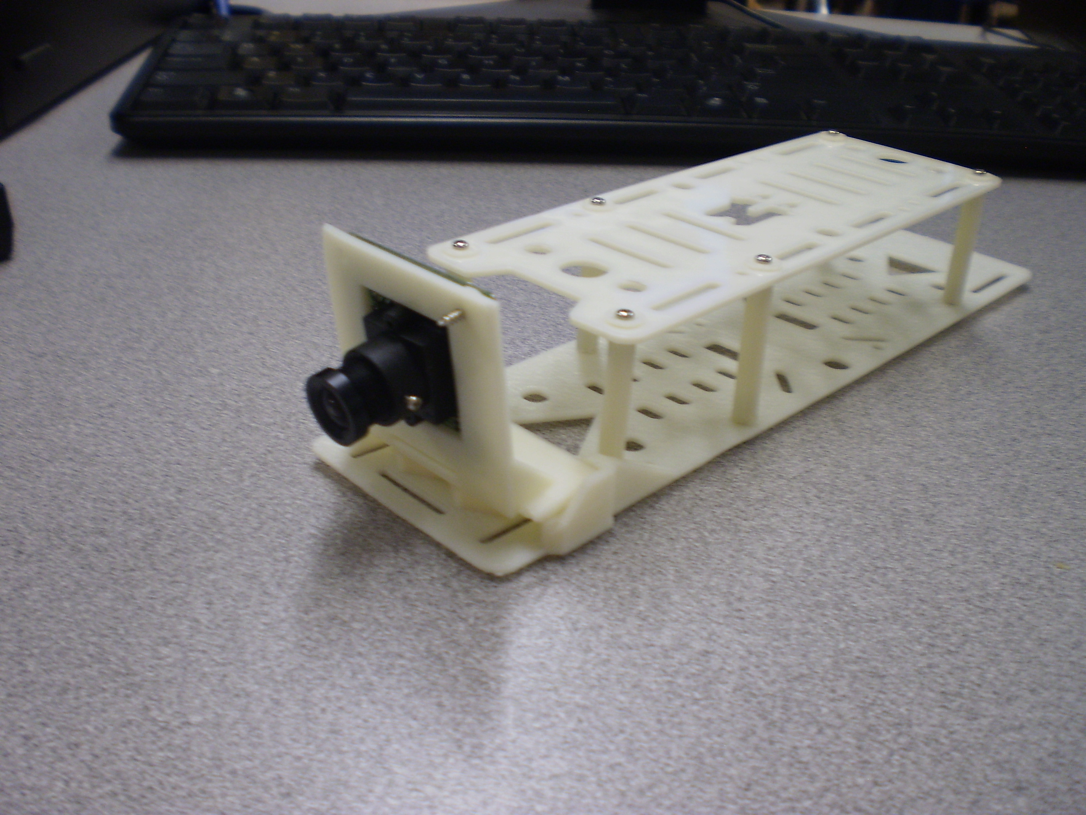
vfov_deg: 39.7
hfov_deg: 51.4
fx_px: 1129
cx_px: 543
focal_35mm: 36
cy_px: 408
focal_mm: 6.3
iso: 125
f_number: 3.1
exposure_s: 1/25
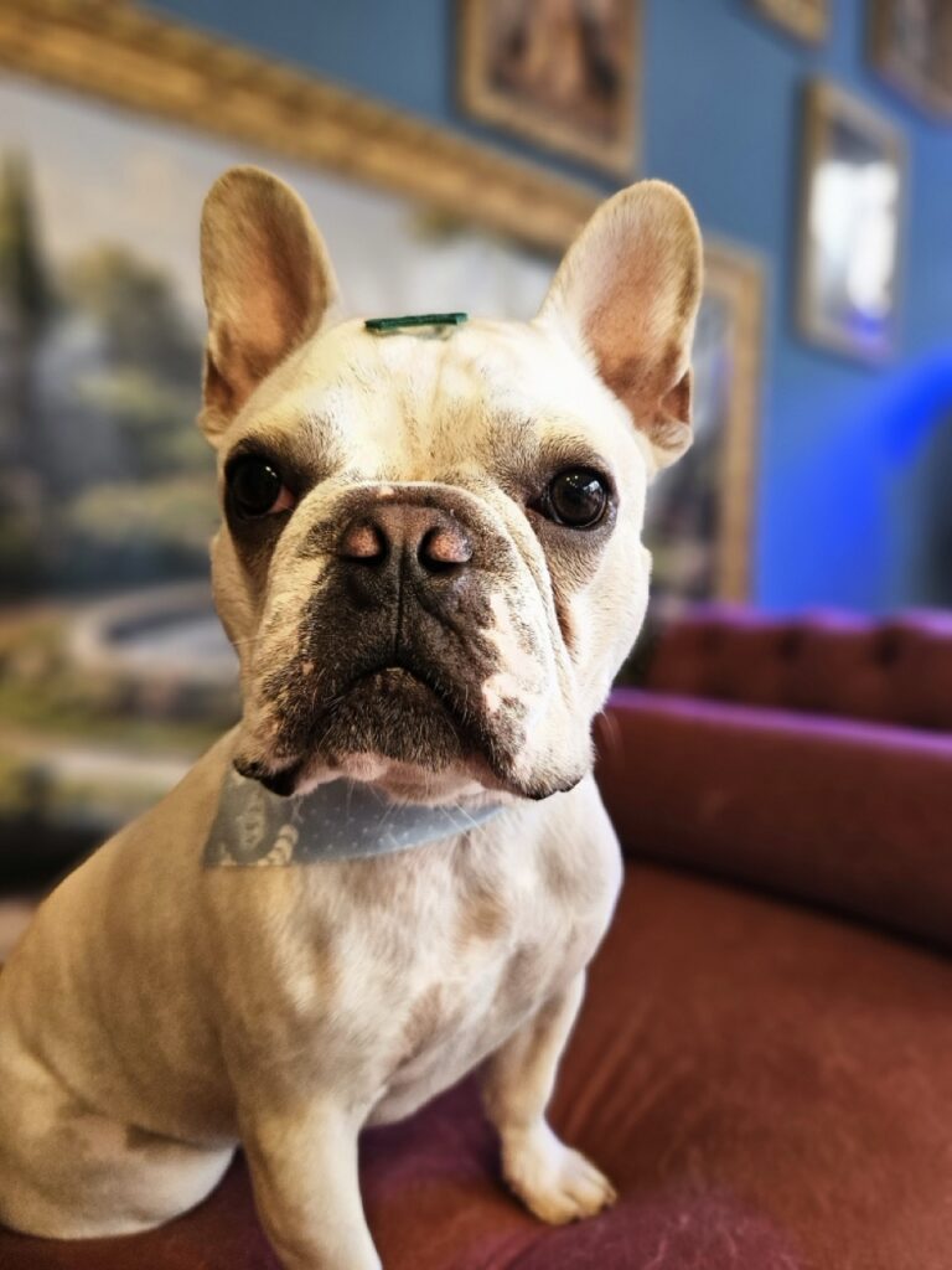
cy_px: 635
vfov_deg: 73.9
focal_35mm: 23
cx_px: 476
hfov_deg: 58.9
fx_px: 843
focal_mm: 5.4
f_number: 1.8
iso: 320
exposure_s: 1/120
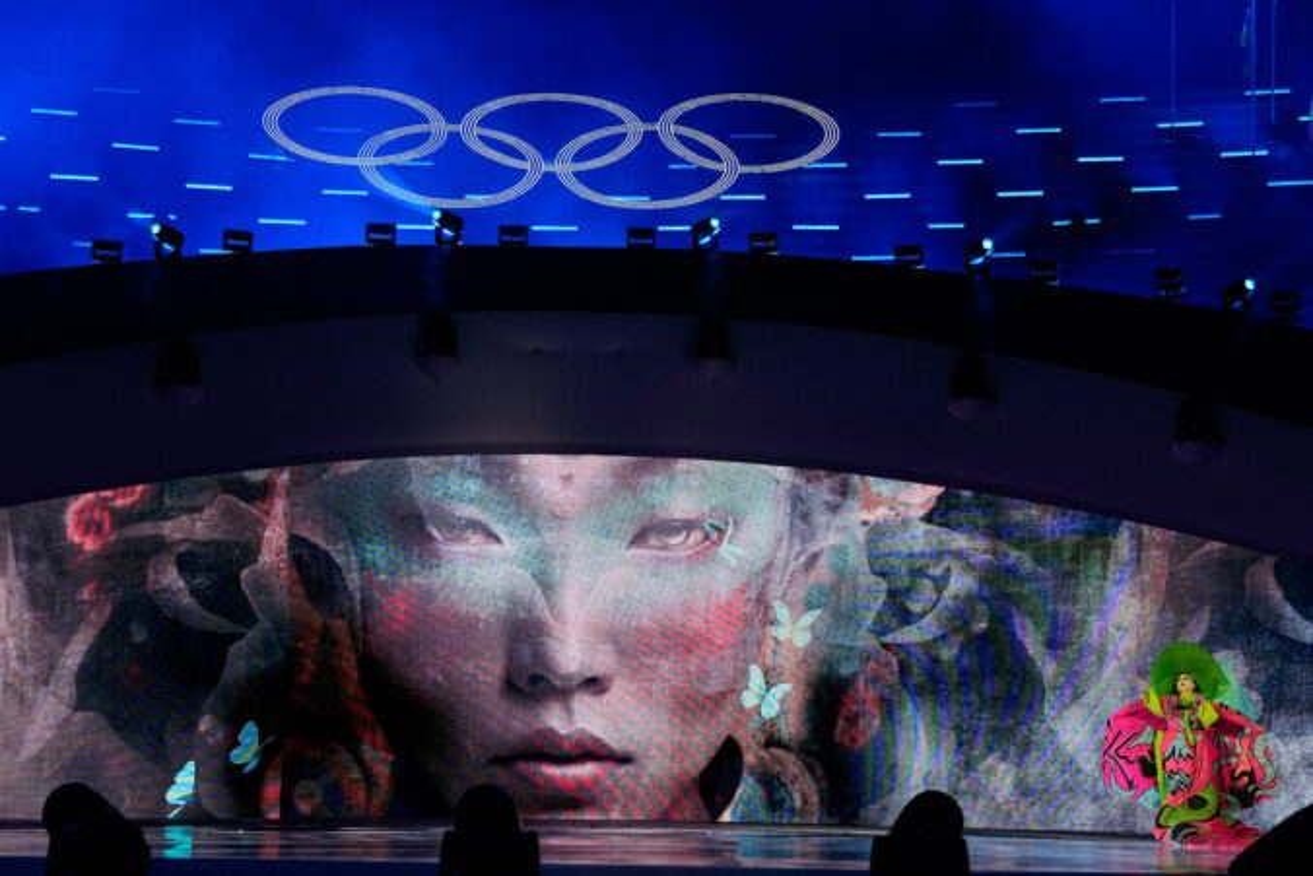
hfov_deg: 16.8
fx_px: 4450
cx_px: 656
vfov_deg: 11.2
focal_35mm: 122
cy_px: 438
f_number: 6.3
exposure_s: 1/200
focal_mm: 122
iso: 2500
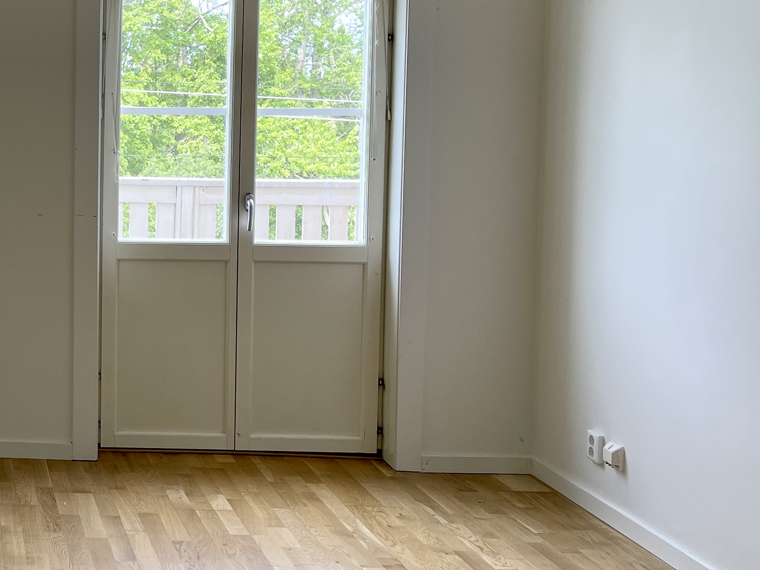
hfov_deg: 29.3
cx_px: -88
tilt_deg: -3.6
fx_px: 1295
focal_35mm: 59
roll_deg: -0.3
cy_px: 156
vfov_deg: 24.6
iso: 32
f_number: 1.6
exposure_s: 1/230
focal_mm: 5.1
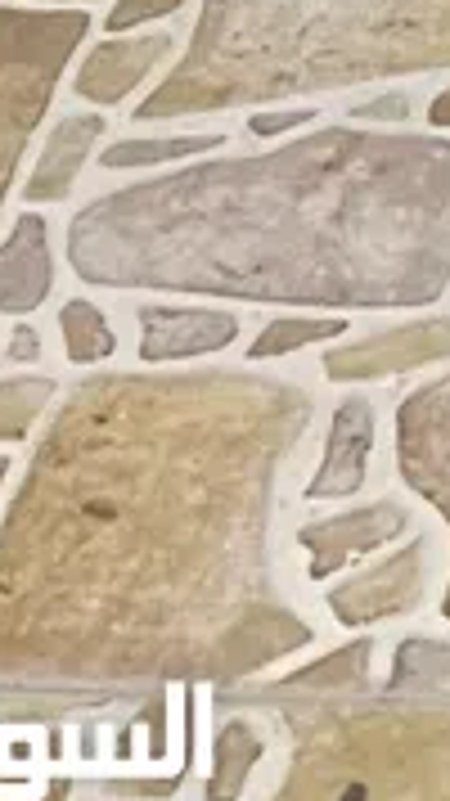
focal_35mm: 209
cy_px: -1960
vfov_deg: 8.1
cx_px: 1755
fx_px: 4438
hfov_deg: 5.2
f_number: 1.6
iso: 320
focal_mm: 5.1
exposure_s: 1/50
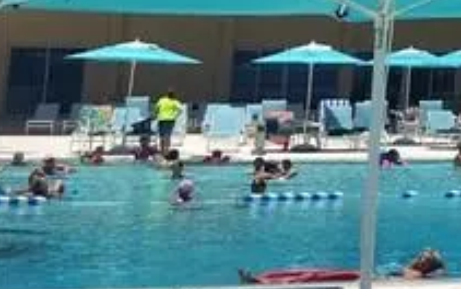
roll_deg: -0.5
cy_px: -241
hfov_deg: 11.5
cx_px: 1112
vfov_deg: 8.5
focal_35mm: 149
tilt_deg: +9.8
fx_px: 1872
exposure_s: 1/2404
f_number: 2.2
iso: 25
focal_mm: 4.15
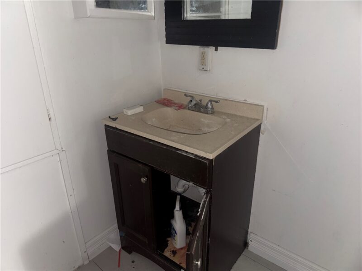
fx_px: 251
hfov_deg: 71.6
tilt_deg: -22.1
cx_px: 181
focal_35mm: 24
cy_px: 136
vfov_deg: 56.8
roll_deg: +0.6
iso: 100
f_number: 1.78
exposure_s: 1/27
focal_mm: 6.86
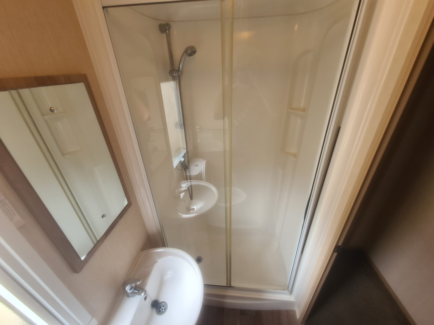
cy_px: 162
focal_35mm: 13
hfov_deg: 106.2
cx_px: 217
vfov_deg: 89.9
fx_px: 163
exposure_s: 1/50
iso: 80
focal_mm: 2.2
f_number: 2.2
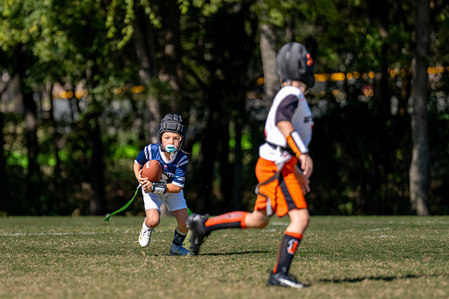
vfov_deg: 4.1
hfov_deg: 6.1
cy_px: 139
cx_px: 151
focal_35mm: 336
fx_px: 4189
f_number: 2.8
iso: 160
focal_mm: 200
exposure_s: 1/3200
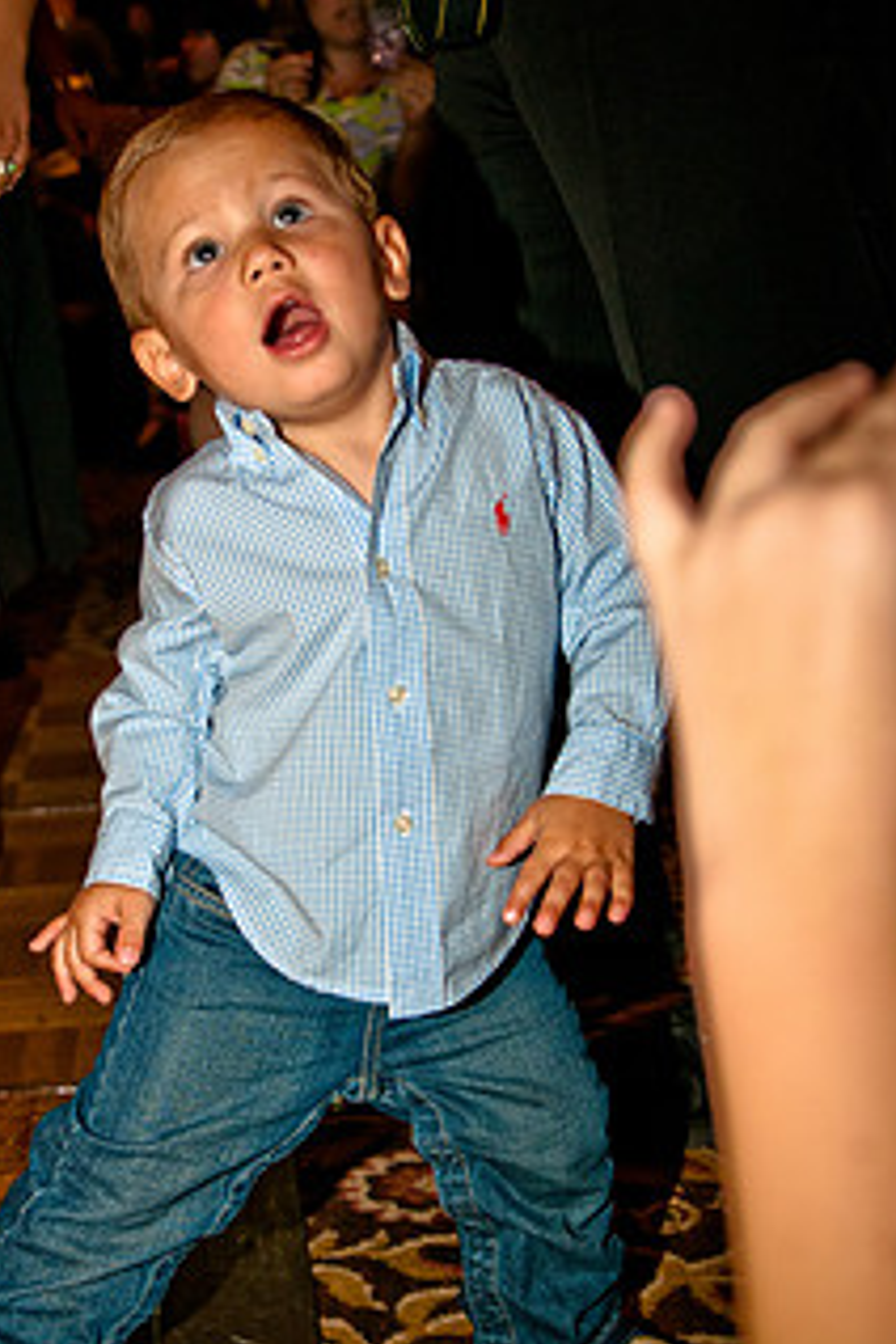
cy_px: 710
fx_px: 2453
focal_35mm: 66
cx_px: 302
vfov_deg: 30.6
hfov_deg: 20.6
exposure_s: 1/200
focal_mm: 31
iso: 400
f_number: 2.8
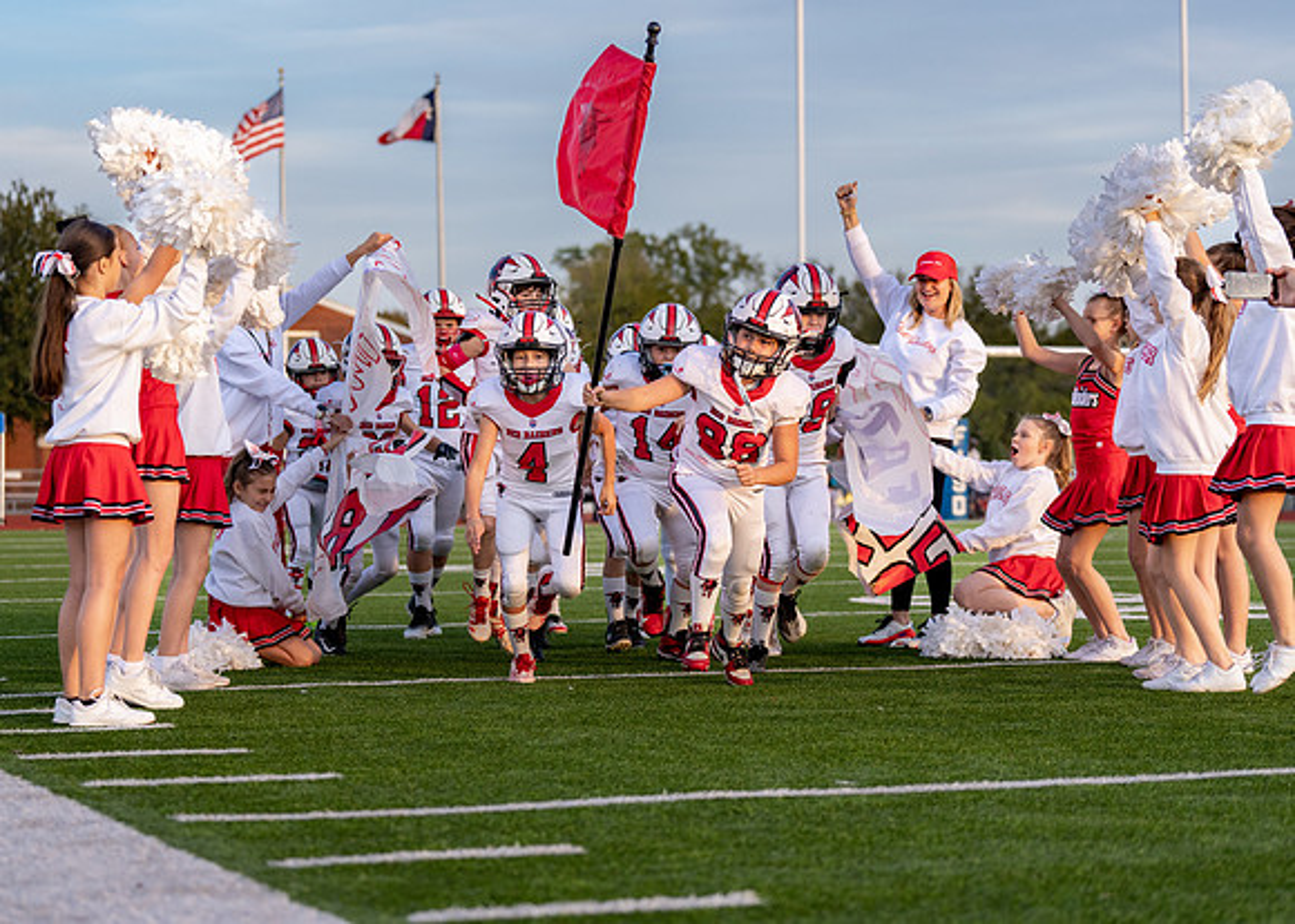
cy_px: 452
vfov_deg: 16.3
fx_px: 3228
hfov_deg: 22.7
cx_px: 633
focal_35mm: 88
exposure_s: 1/1600
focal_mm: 70
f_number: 2.8
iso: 200
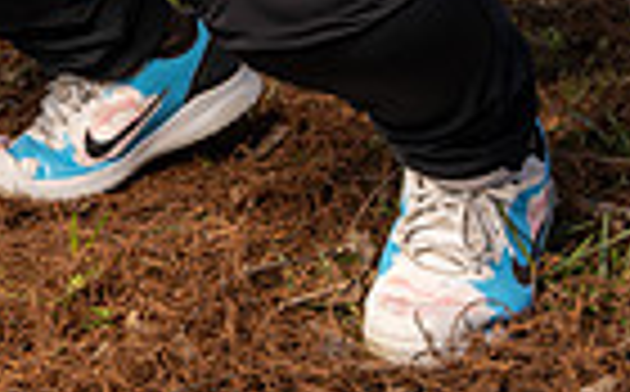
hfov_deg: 14.9
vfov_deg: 8.7
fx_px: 2366
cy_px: -514
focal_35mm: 138
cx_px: -32
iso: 125
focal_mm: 42
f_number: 8
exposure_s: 1/250
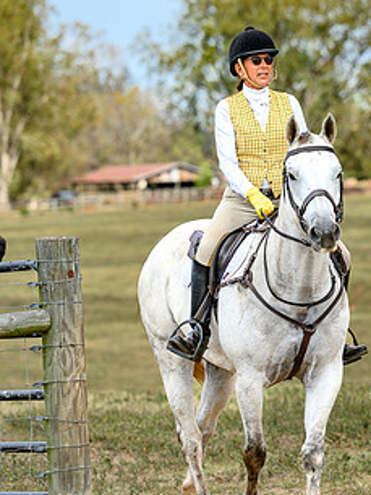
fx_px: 4041
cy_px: 287
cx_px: 408
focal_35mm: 283
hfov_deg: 5.2
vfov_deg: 7.0
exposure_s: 1/1000
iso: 400
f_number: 3.5
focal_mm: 125
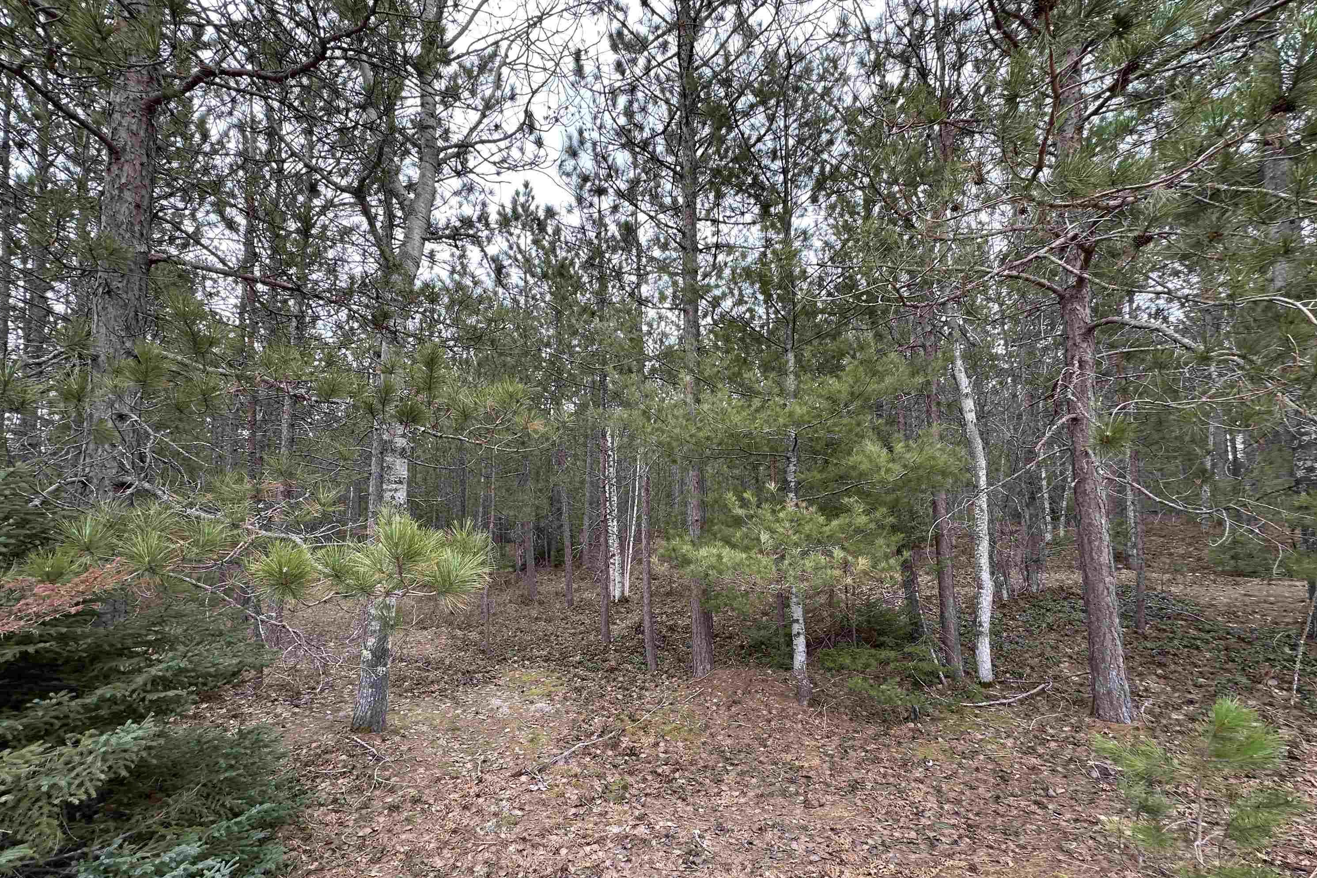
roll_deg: +0.1
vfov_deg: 77.0
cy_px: 493
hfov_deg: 100.4
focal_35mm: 15
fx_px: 549
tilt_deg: +4.1
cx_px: 643
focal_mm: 2.22
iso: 40
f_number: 2.2
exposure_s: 1/99
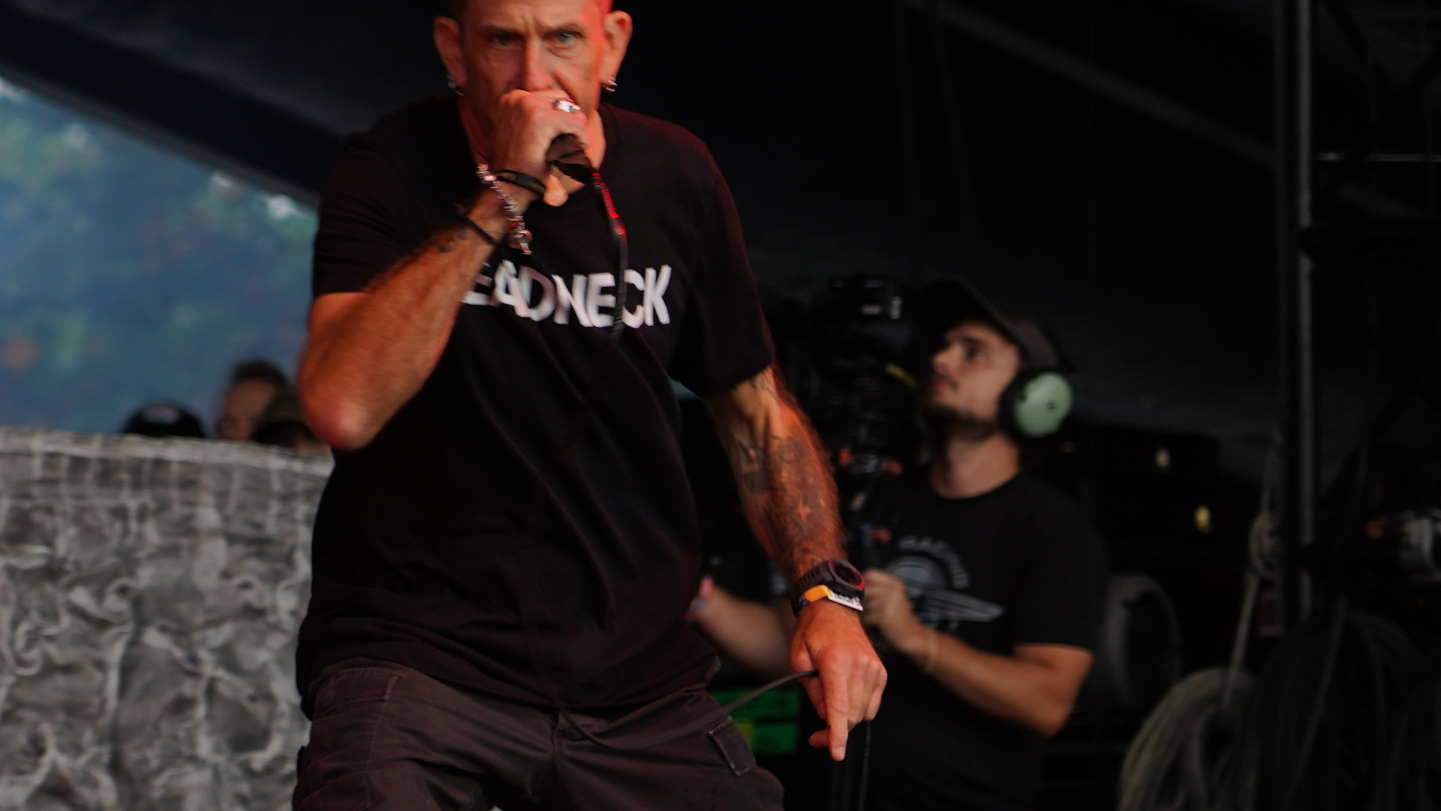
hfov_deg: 8.0
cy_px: 581
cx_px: 58
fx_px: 10201
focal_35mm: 267
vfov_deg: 4.5
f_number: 4
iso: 160
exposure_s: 1/125
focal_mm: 105
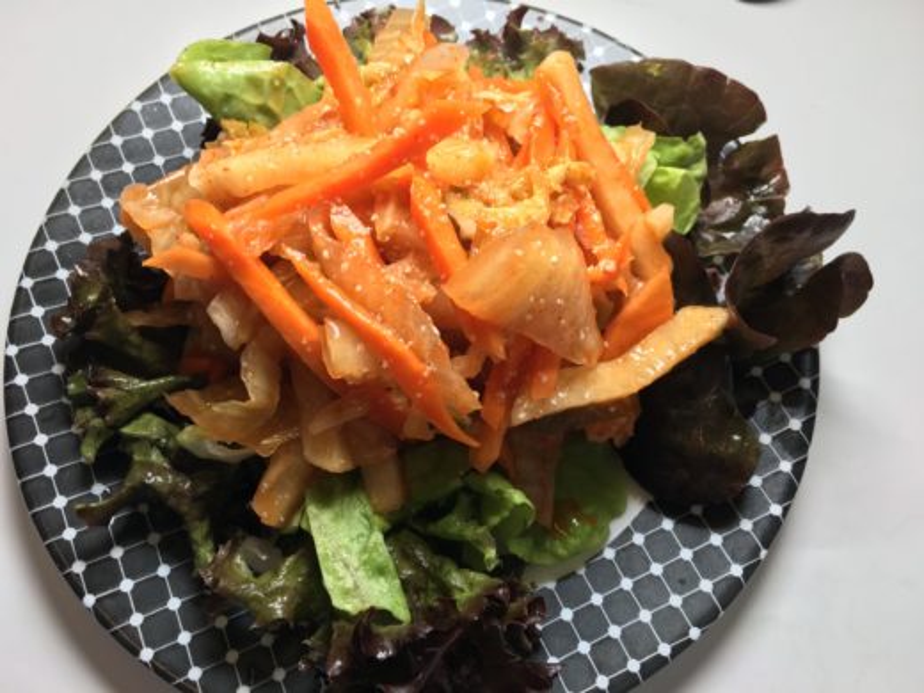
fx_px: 774
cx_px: 462
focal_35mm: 29
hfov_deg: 61.7
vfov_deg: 48.2
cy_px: 346
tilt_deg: -69.6
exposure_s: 1/100
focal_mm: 4.15
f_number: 2.2
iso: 32
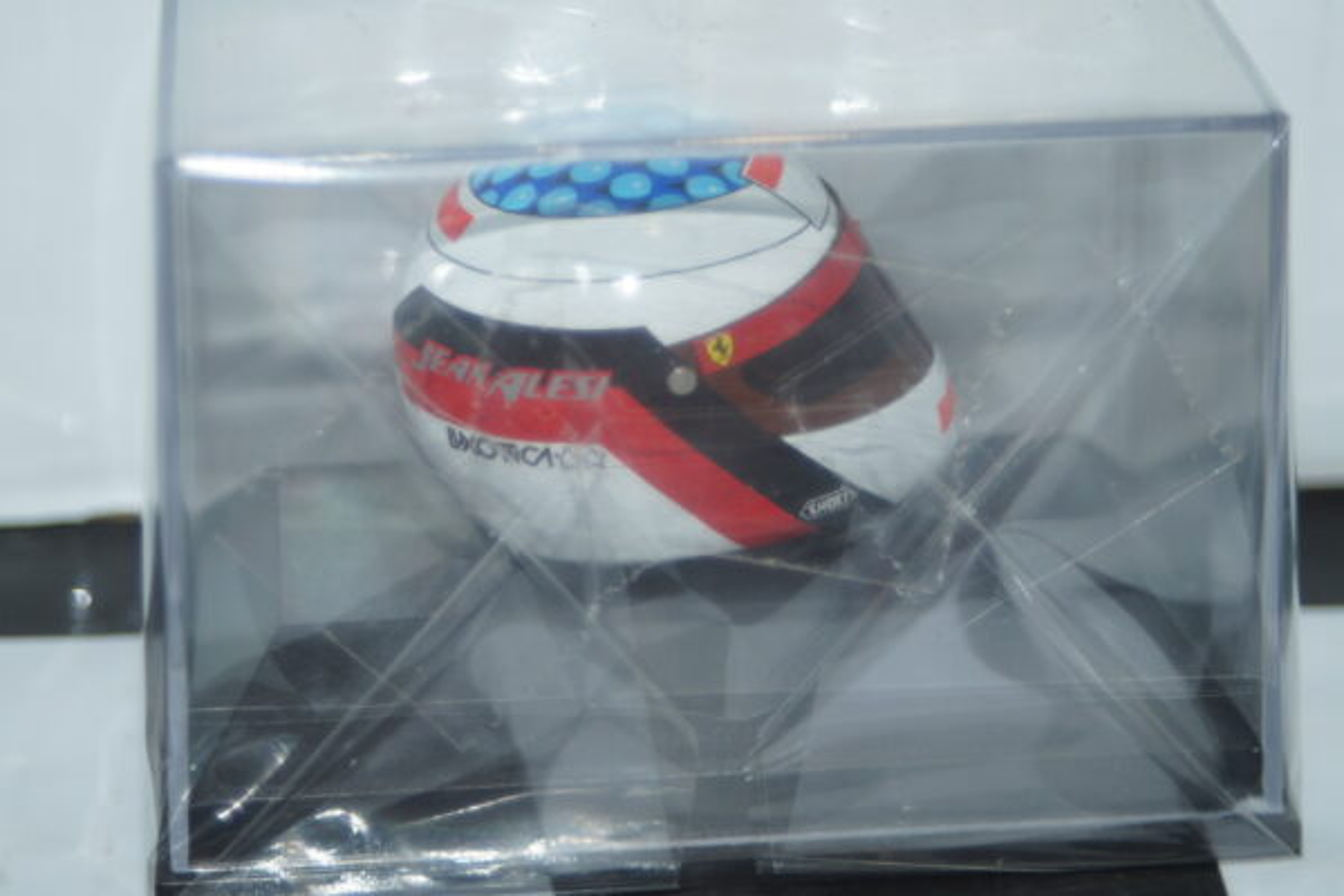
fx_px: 4480
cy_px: 448
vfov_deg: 11.4
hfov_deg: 17.1
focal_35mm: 120
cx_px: 672
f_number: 5.6
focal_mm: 80
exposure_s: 1/60
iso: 200
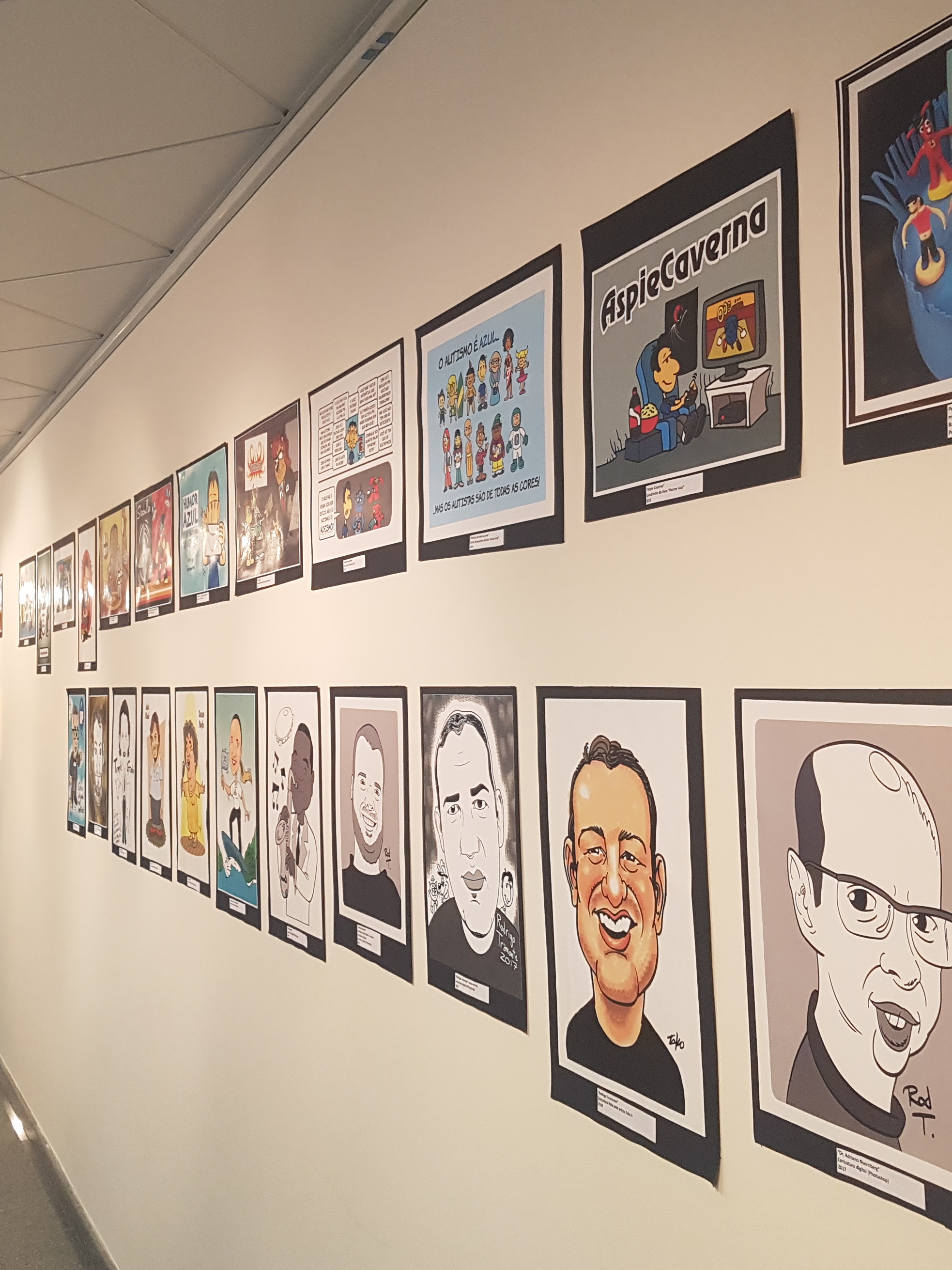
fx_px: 1467
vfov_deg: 46.7
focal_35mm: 40
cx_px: 325
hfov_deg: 35.6
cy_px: 556
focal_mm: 4.2
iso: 160
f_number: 1.7
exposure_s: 1/60
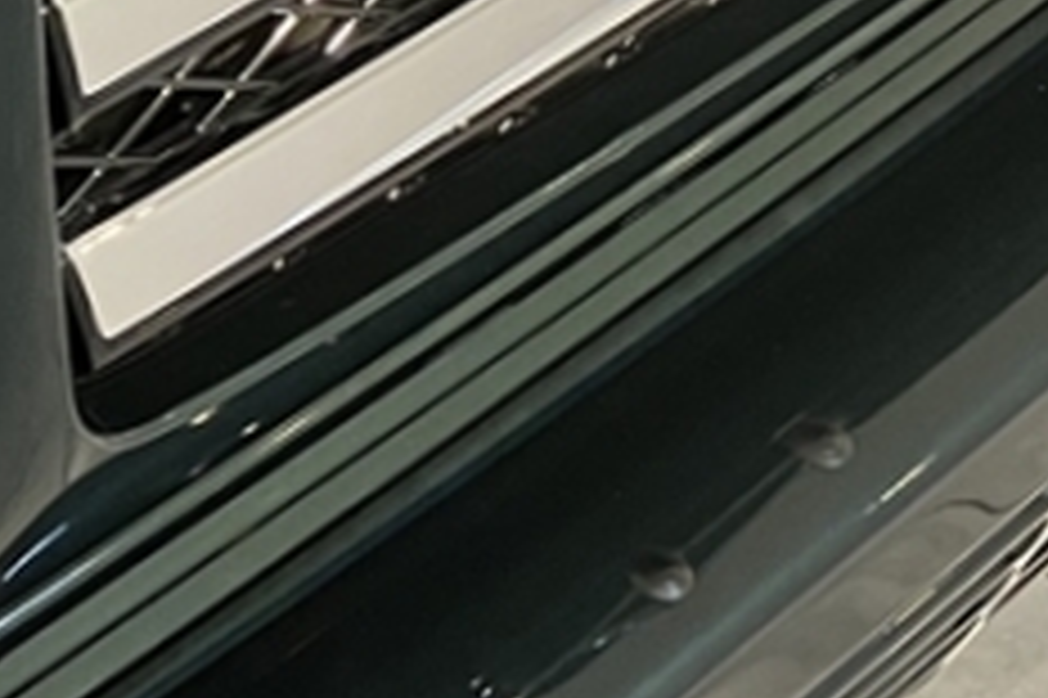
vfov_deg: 9.0
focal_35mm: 150
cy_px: -180
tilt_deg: -28.9
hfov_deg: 13.5
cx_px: -45
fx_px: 4363
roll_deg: +1.4
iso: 250
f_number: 1.8
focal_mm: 3.99
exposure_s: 1/50
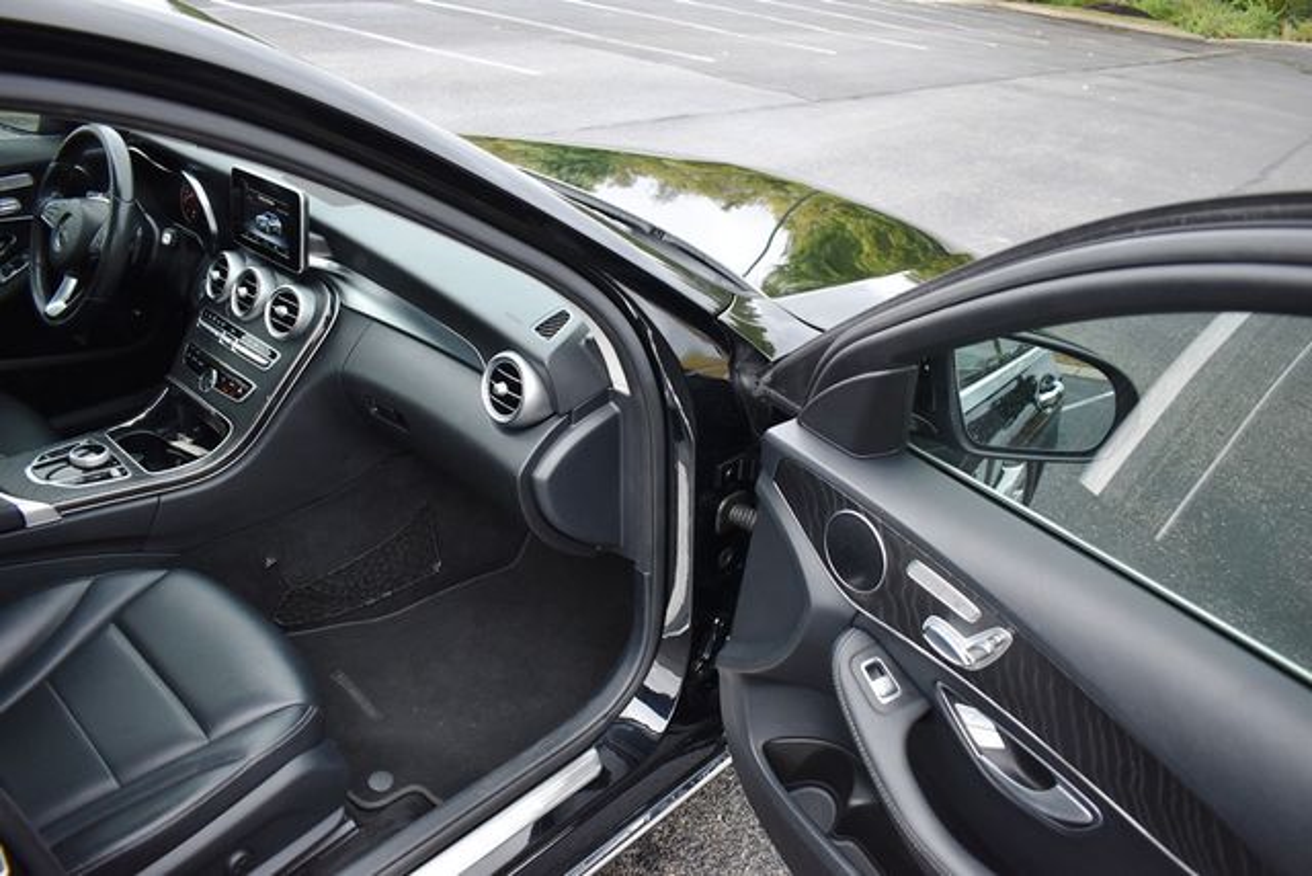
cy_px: 438
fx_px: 984
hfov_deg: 67.4
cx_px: 656
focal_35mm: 27
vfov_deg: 48.0
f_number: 3.5
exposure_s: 1/250
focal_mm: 18
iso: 800
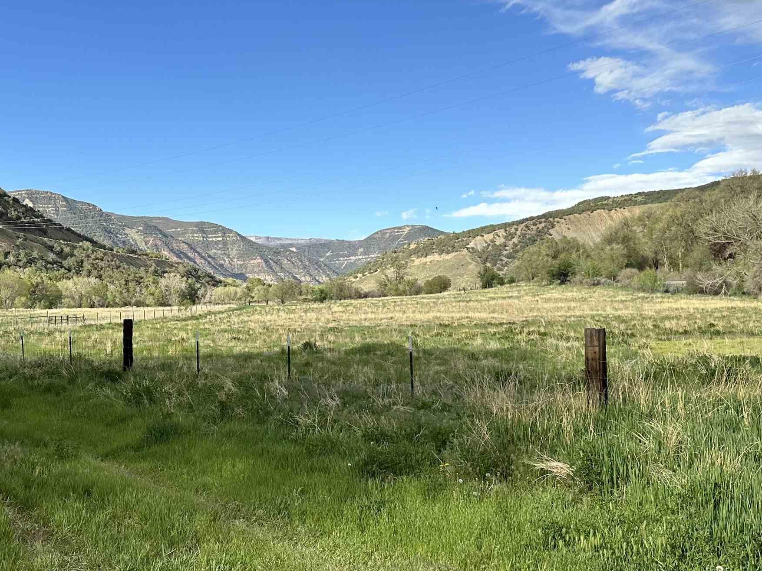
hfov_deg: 44.1
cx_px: 251
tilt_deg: -0.8
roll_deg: -3.4
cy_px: 322
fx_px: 925
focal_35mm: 42
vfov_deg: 34.3
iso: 80
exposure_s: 1/3356
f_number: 1.78
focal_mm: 6.86
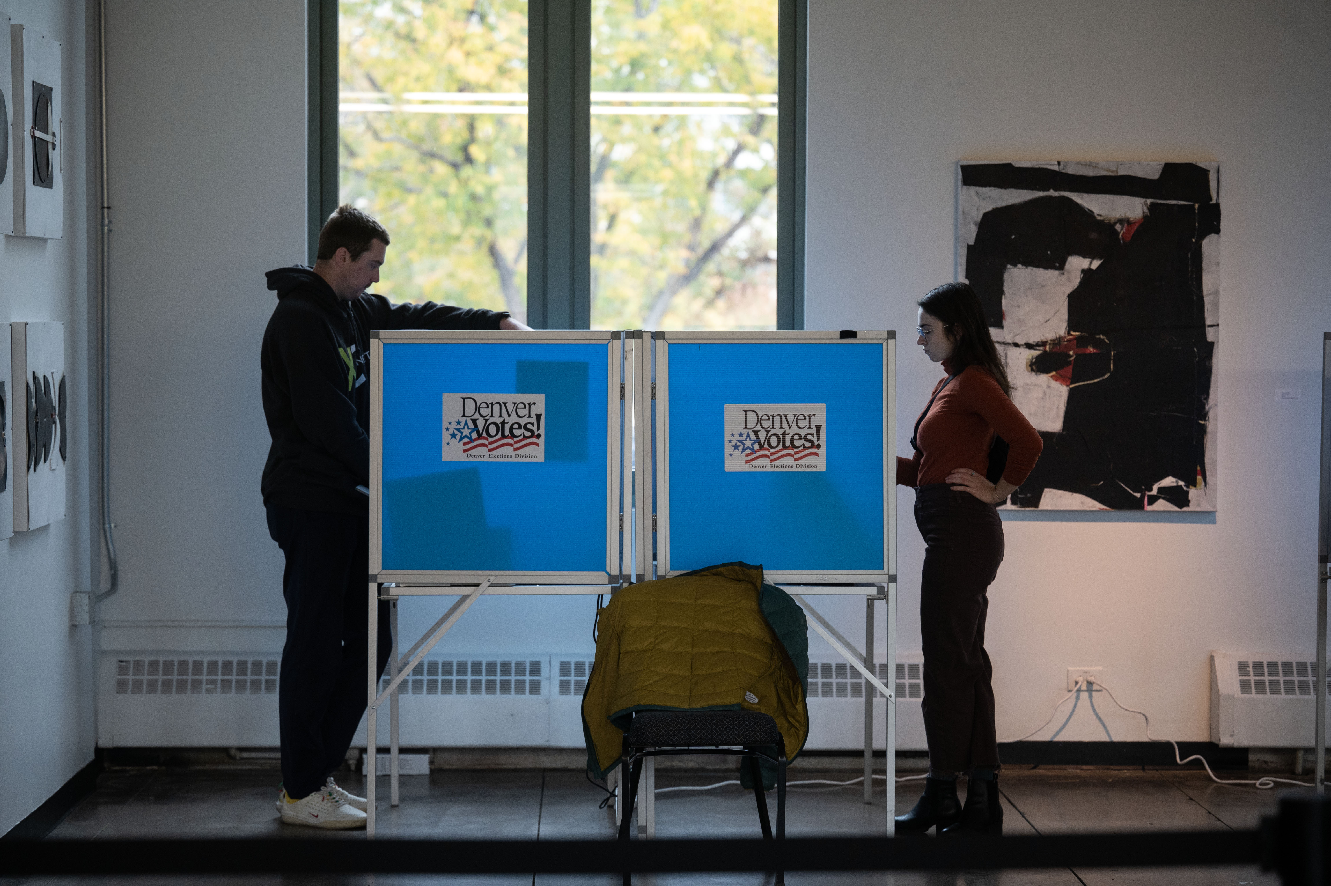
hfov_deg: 25.4
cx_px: 666
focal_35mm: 80
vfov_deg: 17.0
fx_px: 2956
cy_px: 443
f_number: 2.8
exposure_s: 1/750
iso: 1600
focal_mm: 80
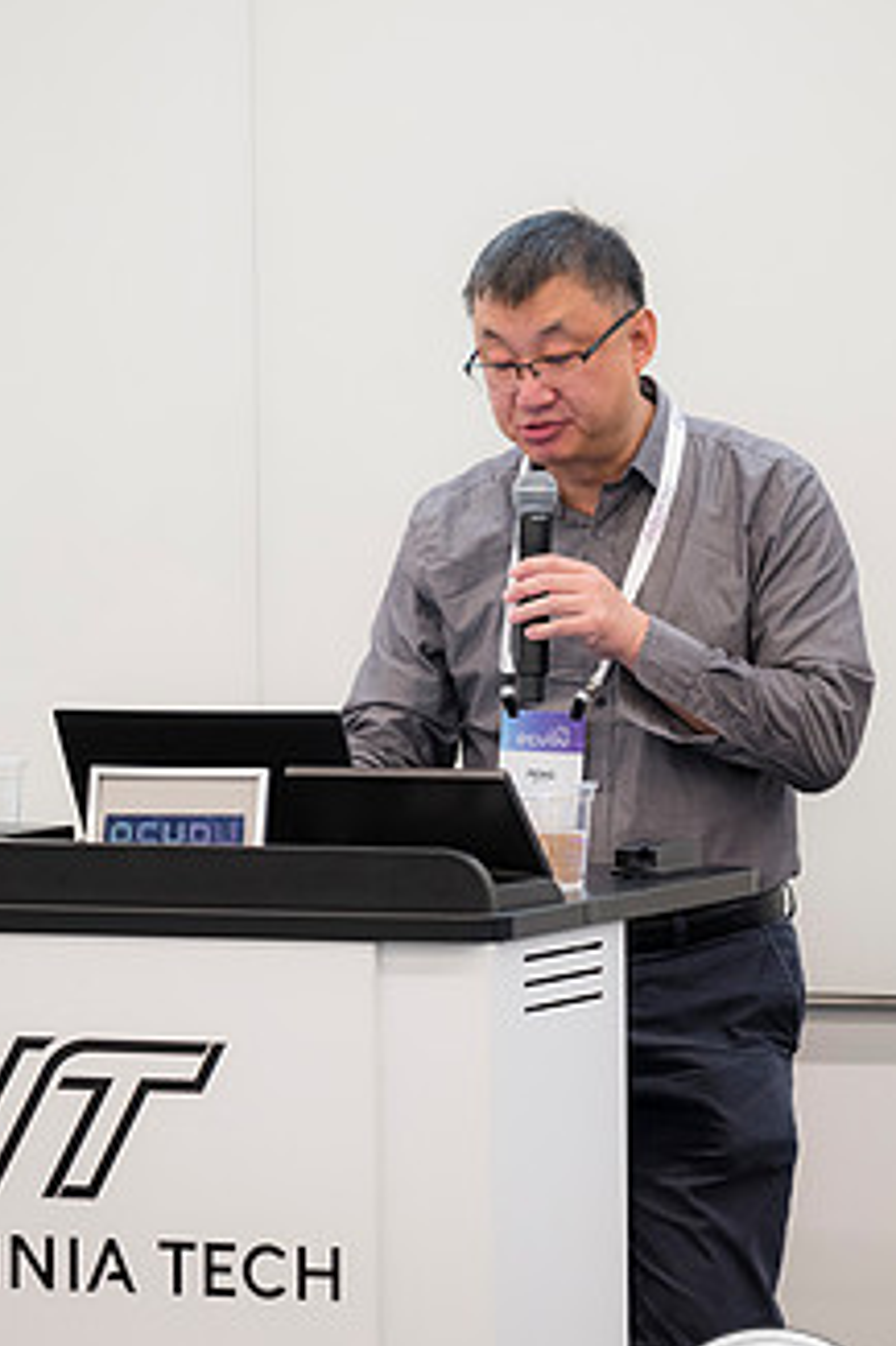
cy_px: 805
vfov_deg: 9.9
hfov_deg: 6.6
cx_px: 421
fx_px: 7736
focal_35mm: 207
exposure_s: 1/125
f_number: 2.8
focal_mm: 150
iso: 1000
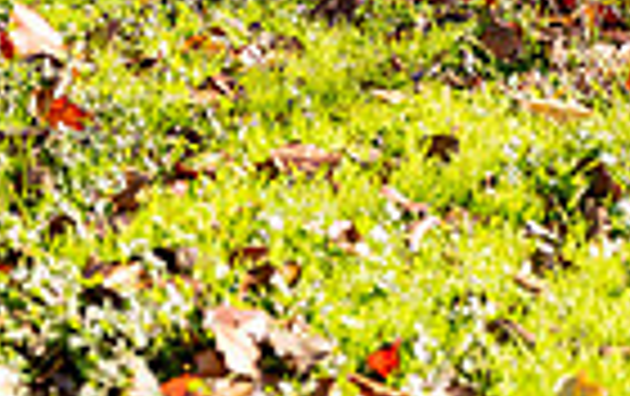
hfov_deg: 15.6
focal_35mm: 131
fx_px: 2253
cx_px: -32
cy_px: -598
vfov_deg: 8.9
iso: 100
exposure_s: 1/250
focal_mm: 40
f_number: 4
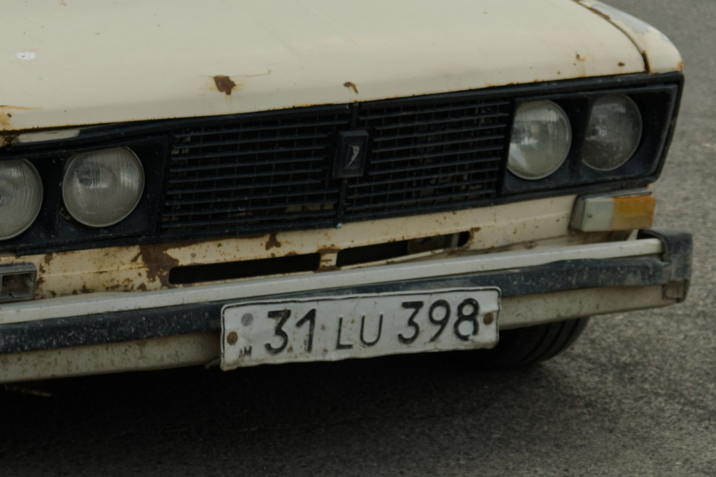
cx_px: 41
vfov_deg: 11.7
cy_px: -93
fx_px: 2287
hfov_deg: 17.5
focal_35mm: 115
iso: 400
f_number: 4.5
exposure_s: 1/125
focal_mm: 31.5
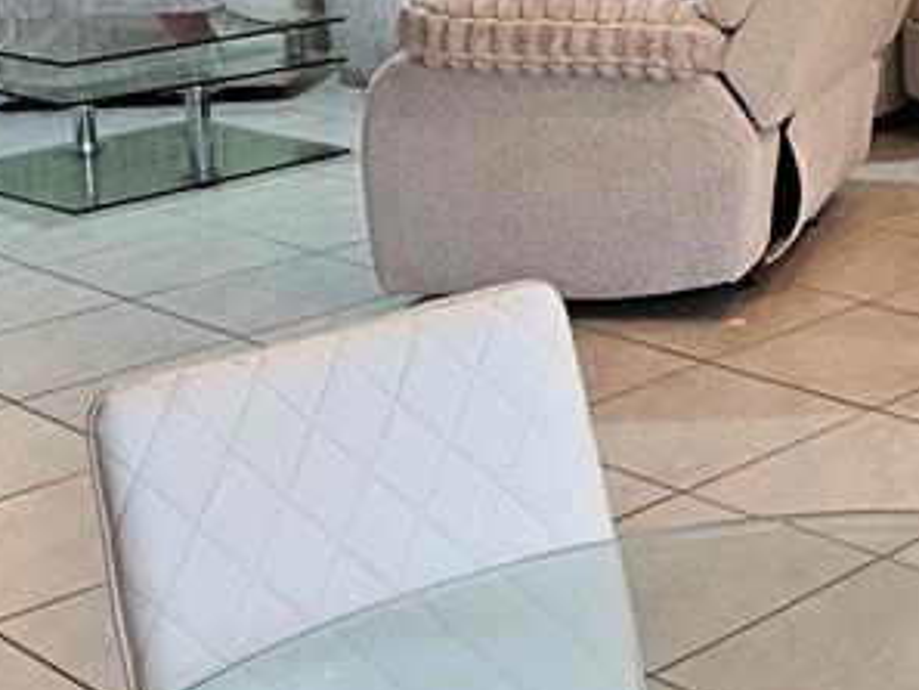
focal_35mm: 70
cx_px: 1068
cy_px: -80
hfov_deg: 25.3
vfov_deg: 20.0
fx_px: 1859
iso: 200
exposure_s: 1/60.2
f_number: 2.2
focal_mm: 2.2
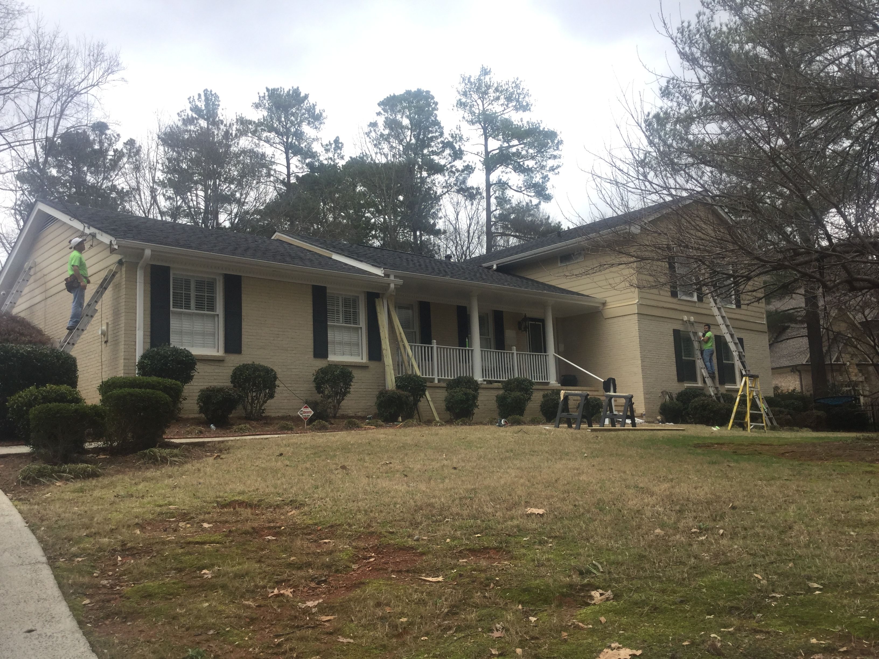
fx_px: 787
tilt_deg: +5.9
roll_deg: +1.0
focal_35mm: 31
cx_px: 440
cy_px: 330
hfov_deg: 58.4
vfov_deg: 45.4
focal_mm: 3.3
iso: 25
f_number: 2.4
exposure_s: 1/235
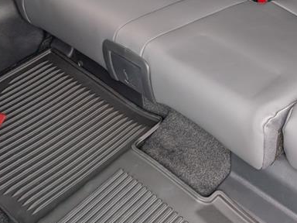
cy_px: -50
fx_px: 549
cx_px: 361
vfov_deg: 21.2
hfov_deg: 26.7
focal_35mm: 64
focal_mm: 6.9
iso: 332
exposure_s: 1/227
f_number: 1.68
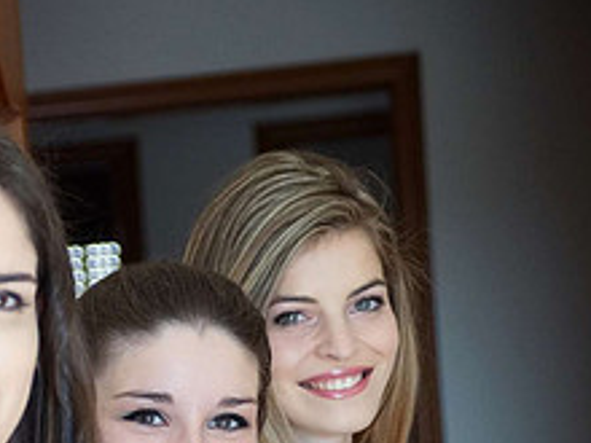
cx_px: -126
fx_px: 3244
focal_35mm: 190
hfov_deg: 10.2
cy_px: 511
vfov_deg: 7.8
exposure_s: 1/160
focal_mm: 75
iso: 1250
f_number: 4.5
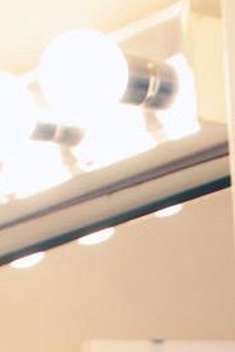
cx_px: 349
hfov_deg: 8.3
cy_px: 700
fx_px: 1584
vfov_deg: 11.4
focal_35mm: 162
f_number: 4
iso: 250
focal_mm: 18
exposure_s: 1/20
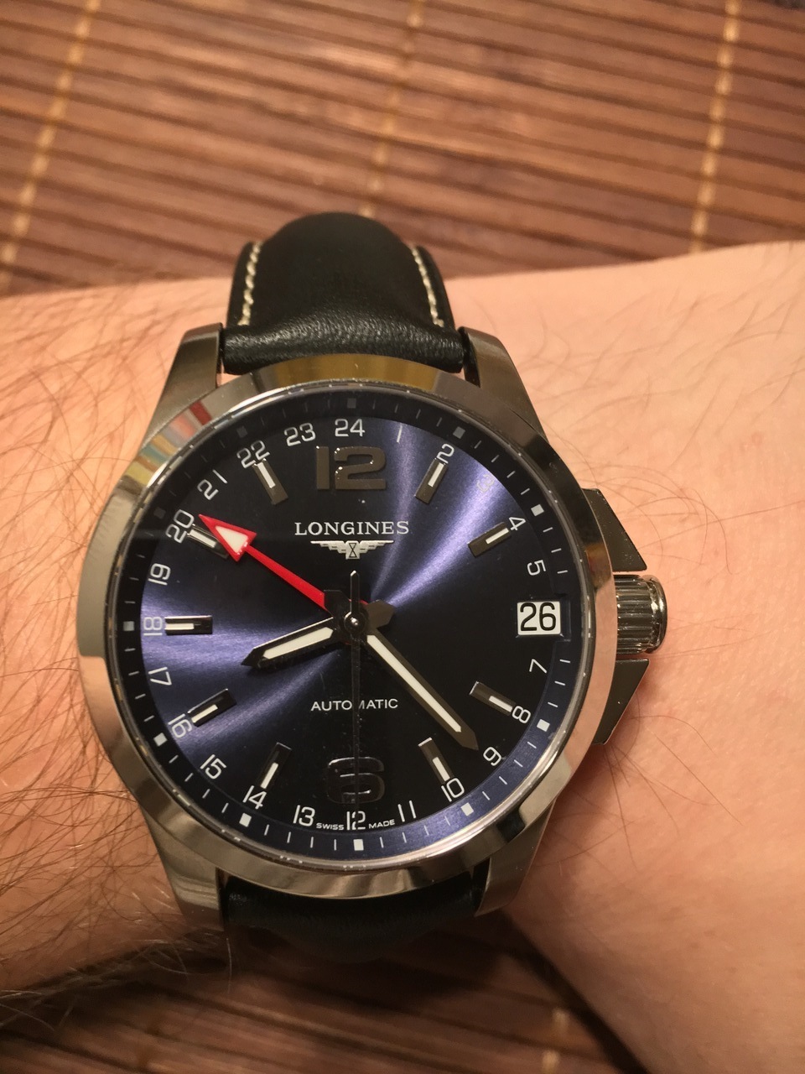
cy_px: 537
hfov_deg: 48.2
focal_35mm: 29
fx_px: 899
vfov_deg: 61.7
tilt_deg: -75.2
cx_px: 402
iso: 200
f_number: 2.2
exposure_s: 1/20
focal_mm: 4.15
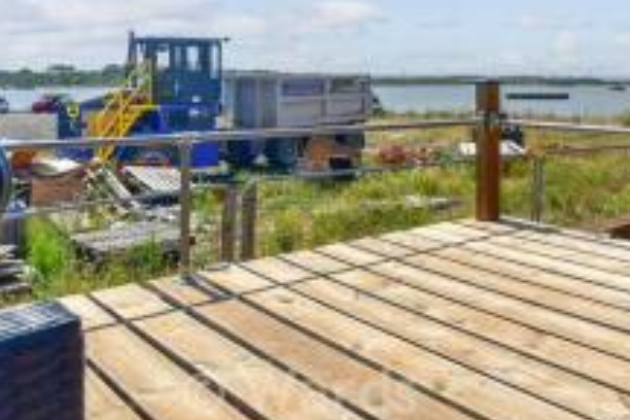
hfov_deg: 47.3
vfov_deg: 38.2
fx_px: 577
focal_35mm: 33
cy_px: 74
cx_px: 633
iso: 160
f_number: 8
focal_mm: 10
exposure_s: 1/800
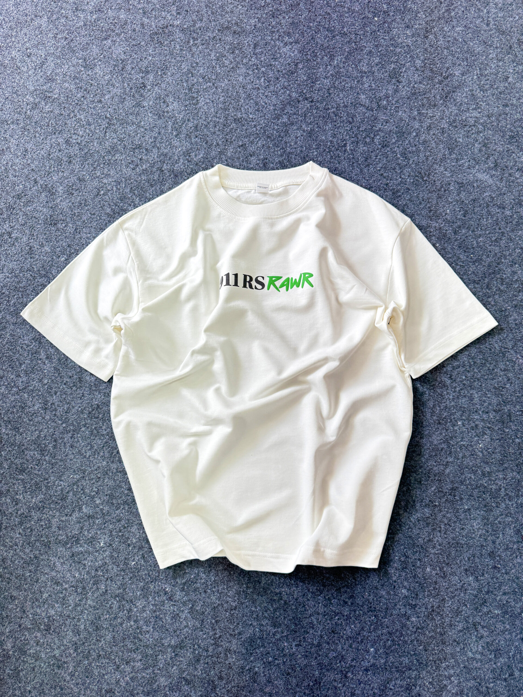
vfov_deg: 71.6
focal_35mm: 24
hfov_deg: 56.8
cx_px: 262
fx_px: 483
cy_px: 348
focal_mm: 6.76
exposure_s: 1/100
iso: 100
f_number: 1.78
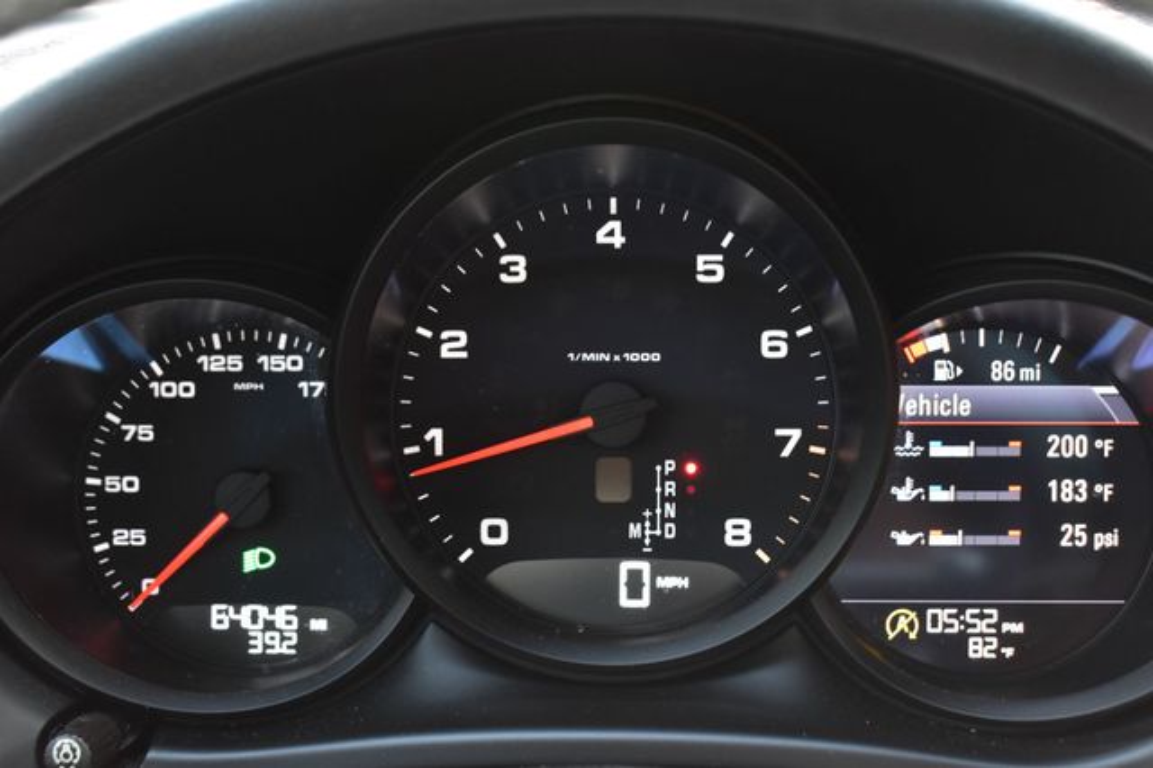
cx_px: 576
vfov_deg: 28.0
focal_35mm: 48
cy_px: 384
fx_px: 1536
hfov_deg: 41.1
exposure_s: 1/15
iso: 1100
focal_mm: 32
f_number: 6.3
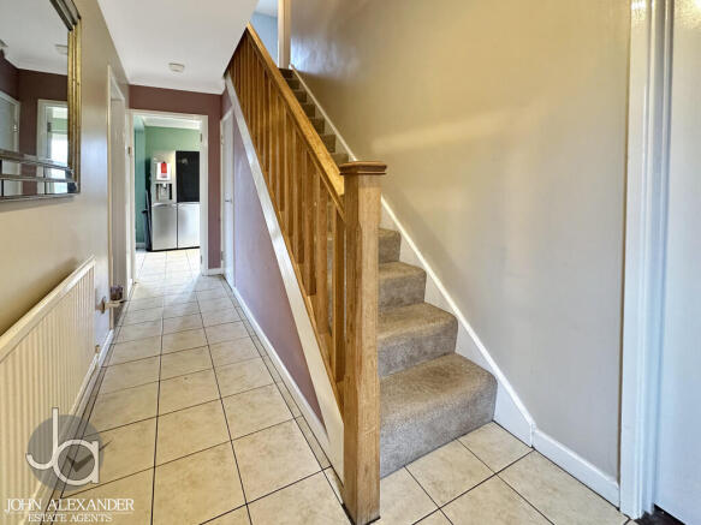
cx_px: 350
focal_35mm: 14
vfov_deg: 85.7
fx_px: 283
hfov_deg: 102.1
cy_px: 262
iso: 500
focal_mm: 2.22
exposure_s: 1/50
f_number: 2.2
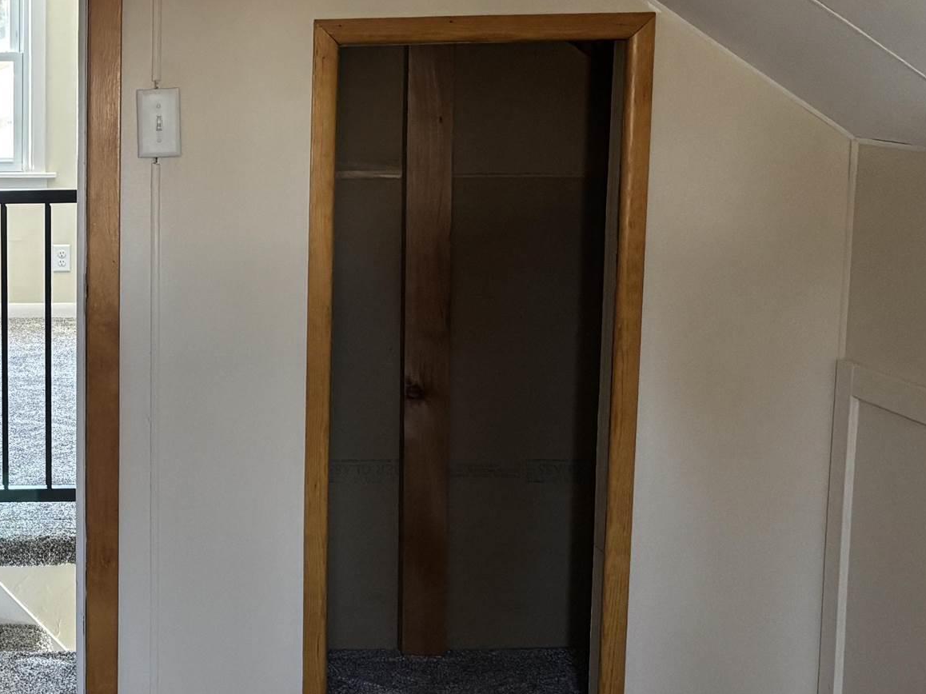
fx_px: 1845
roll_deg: +0.6
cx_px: -49
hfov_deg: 26.3
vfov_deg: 21.3
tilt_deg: -9.3
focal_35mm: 69
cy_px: 318
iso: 500
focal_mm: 5.96
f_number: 1.6
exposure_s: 1/60
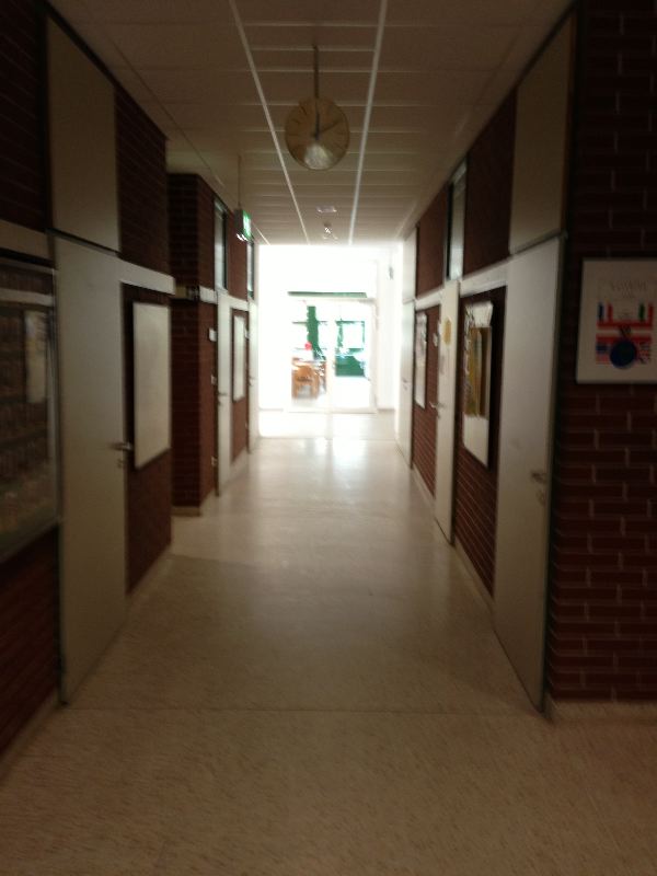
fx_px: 835
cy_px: 438
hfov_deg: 42.9
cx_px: 328
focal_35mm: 33
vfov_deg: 55.4
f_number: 2.4
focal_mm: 4.13
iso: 100
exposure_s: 1/20
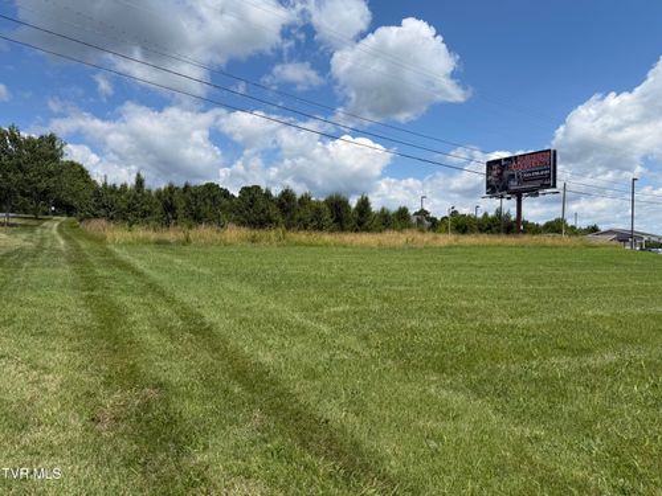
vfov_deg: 56.8
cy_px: 248
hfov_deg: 71.6
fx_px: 459
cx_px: 331
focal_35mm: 24
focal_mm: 6.76
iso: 80
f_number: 1.78
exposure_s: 1/6711
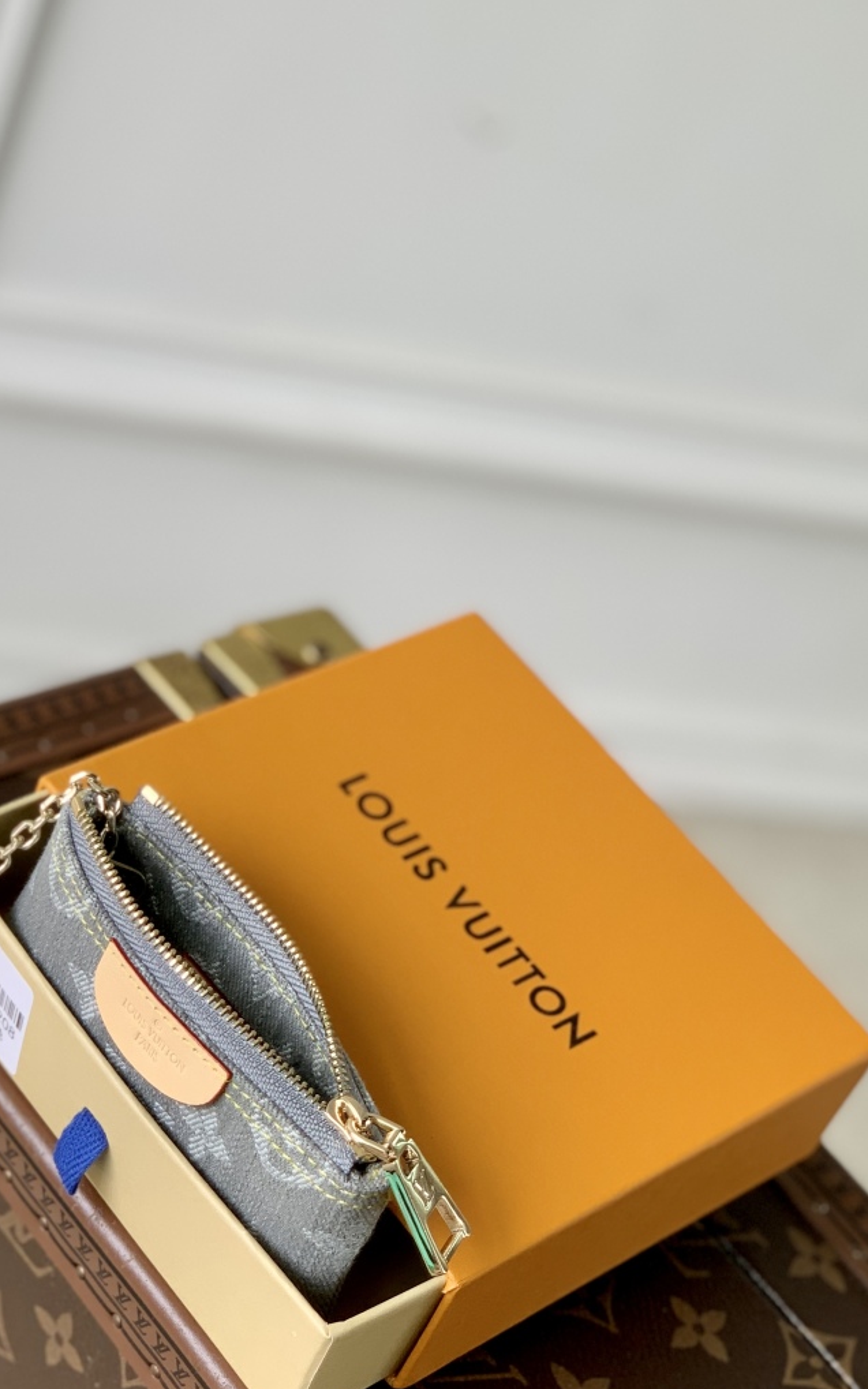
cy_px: 774
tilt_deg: -38.9
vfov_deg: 26.5
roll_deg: -24.2
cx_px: 284
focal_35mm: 78
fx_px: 2953
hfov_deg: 16.7
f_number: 2.4
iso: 16
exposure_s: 1/122
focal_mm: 6
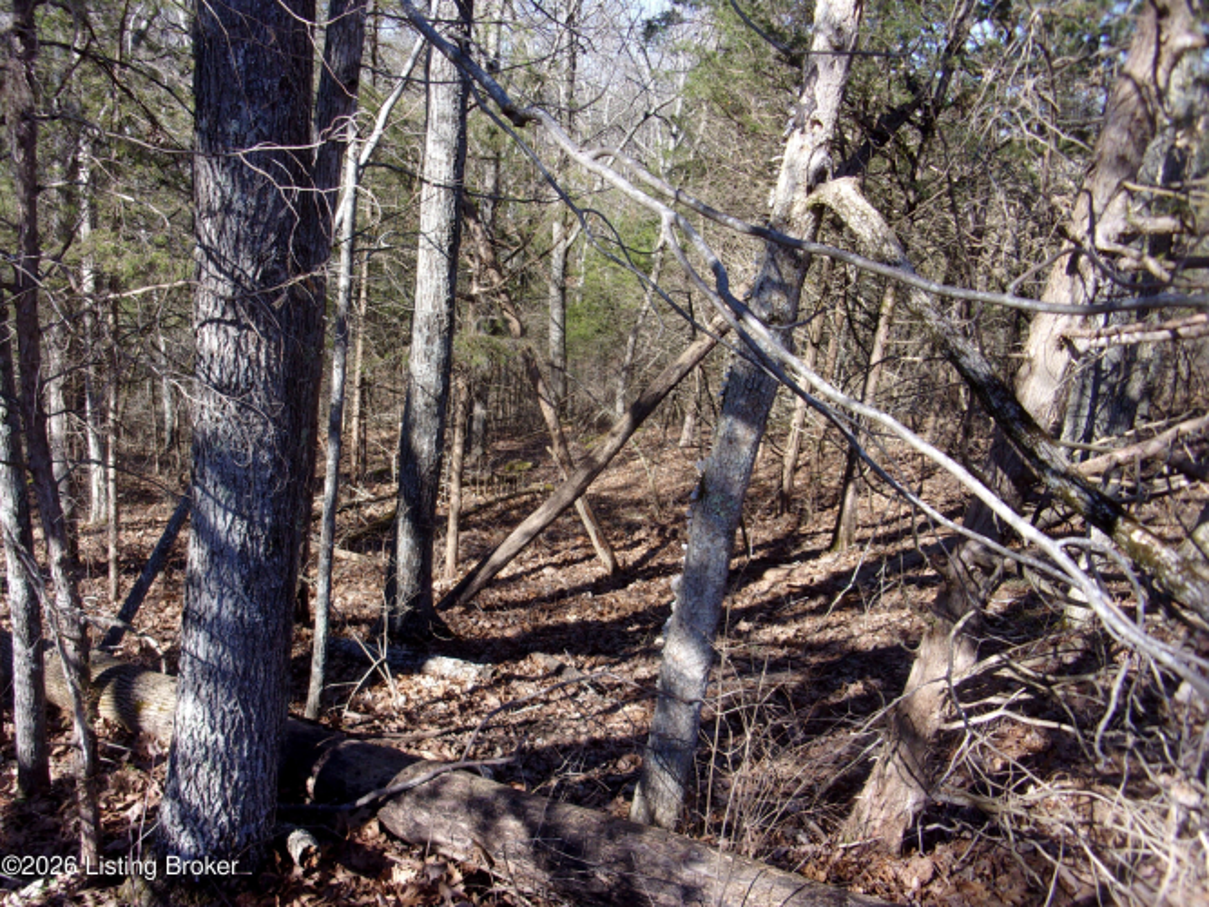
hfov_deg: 63.5
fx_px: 978
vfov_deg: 49.7
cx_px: 604
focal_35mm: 28
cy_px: 454
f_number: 3.9
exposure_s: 1/220
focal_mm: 5.1
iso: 80
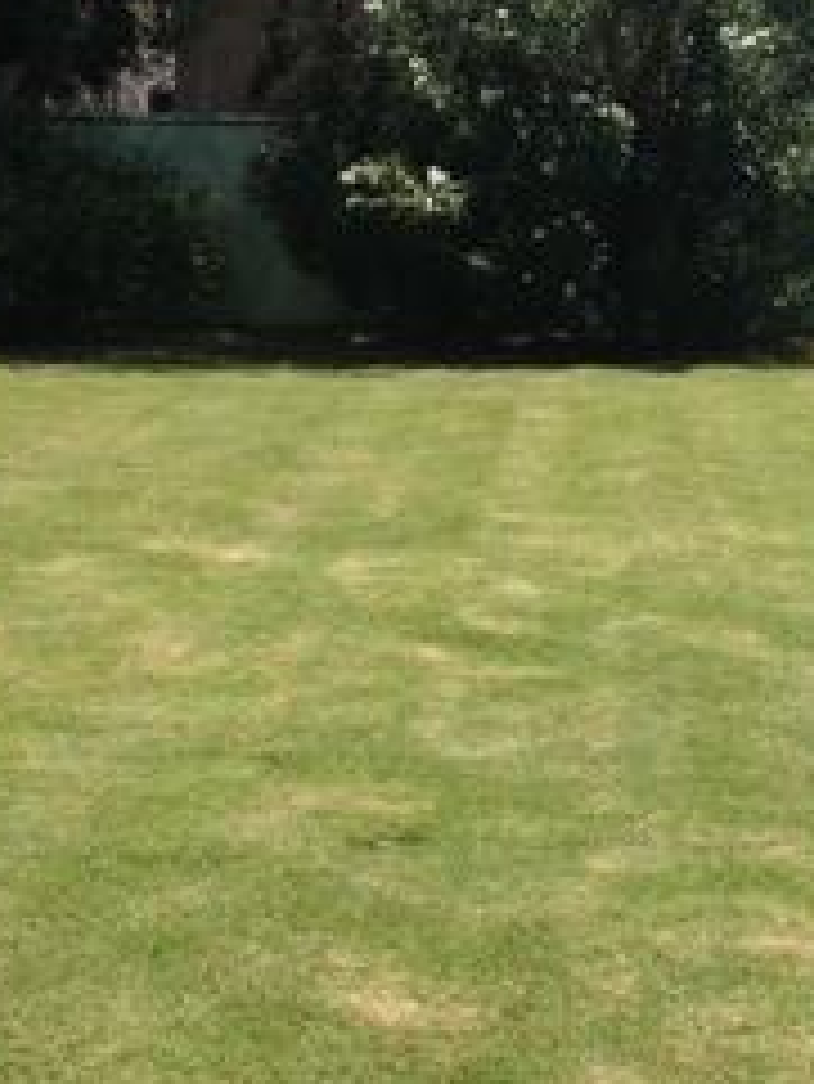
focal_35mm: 93
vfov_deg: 21.1
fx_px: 2913
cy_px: 522
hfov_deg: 15.7
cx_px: 729
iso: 50
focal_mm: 4.28
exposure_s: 1/1783
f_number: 2.4
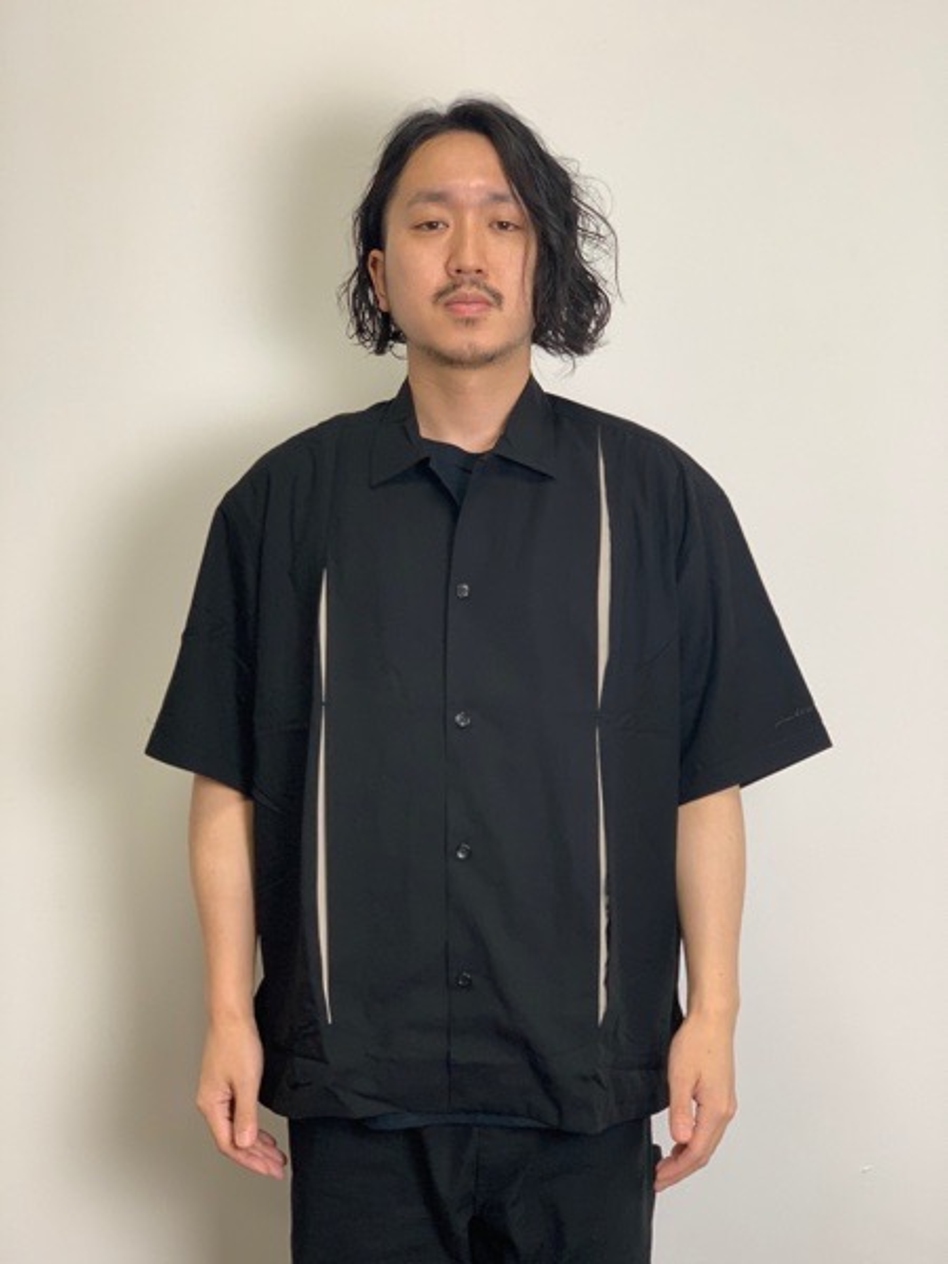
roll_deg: -0.2
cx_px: 474
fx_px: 1899
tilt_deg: -2.4
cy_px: 632
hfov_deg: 28.0
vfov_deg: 36.8
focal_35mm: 52
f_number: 2.4
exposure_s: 1/60
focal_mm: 6
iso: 100
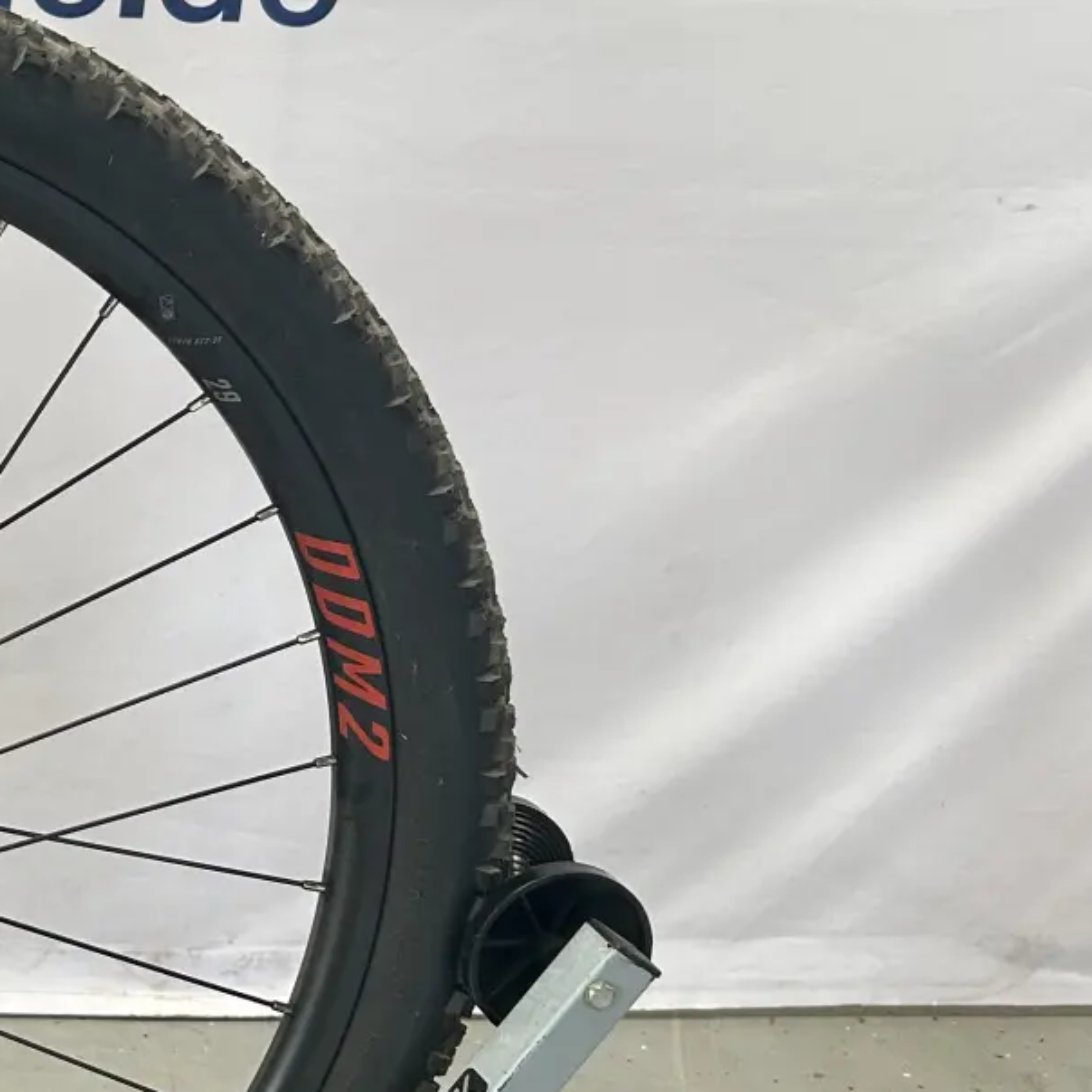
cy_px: 504
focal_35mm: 73
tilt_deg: -17.7
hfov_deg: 21.0
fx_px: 2605
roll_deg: -2.2
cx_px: -414
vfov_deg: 23.7
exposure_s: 1/121
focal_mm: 5.7
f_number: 1.5
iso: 80
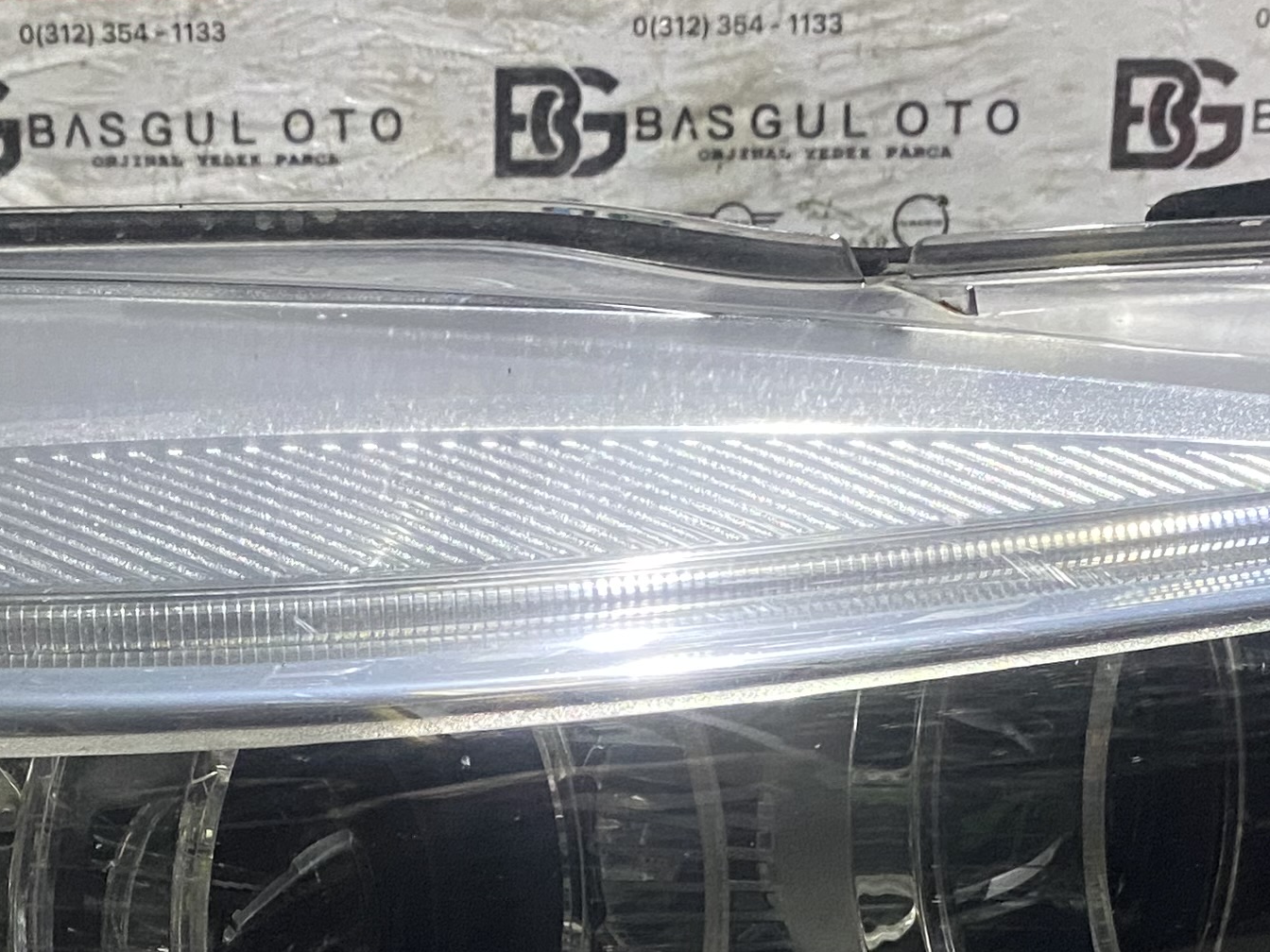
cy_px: 1150
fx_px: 2862
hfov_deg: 24.9
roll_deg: +1.5
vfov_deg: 17.9
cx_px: 418
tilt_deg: -30.3
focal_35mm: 78
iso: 500
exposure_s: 1/50
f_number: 1.8
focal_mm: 4.25
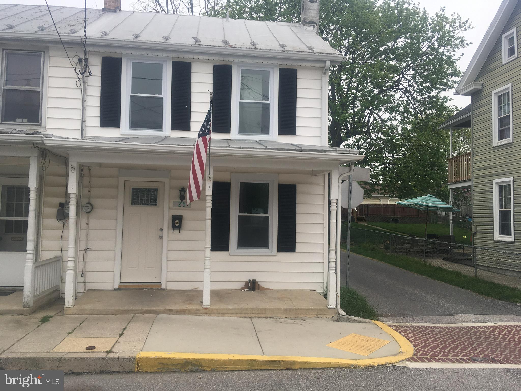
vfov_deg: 48.2
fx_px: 436
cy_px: 196
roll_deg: -1.1
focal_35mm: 29
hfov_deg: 61.7
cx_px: 260
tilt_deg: +2.9
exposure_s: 1/306
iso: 25
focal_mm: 4.15
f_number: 2.2
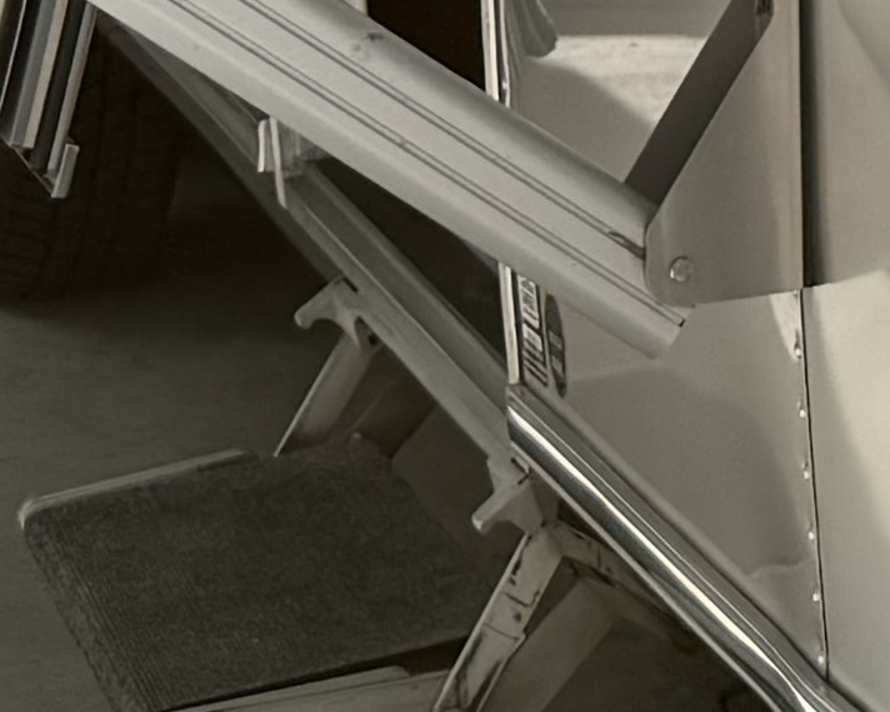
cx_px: 1244
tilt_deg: +4.8
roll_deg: +0.3
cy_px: -1265
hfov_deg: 10.0
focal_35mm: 188
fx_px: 4950
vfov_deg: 7.4
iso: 100
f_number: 1.78
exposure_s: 1/4975
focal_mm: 6.76
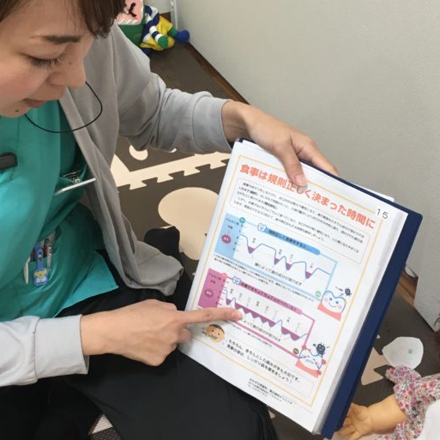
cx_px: 189
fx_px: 719
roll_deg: +3.8
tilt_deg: -34.7
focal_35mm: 50
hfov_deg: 34.0
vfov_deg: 33.9
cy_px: 166
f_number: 2.2
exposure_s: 1/30
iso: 40
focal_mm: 4.15
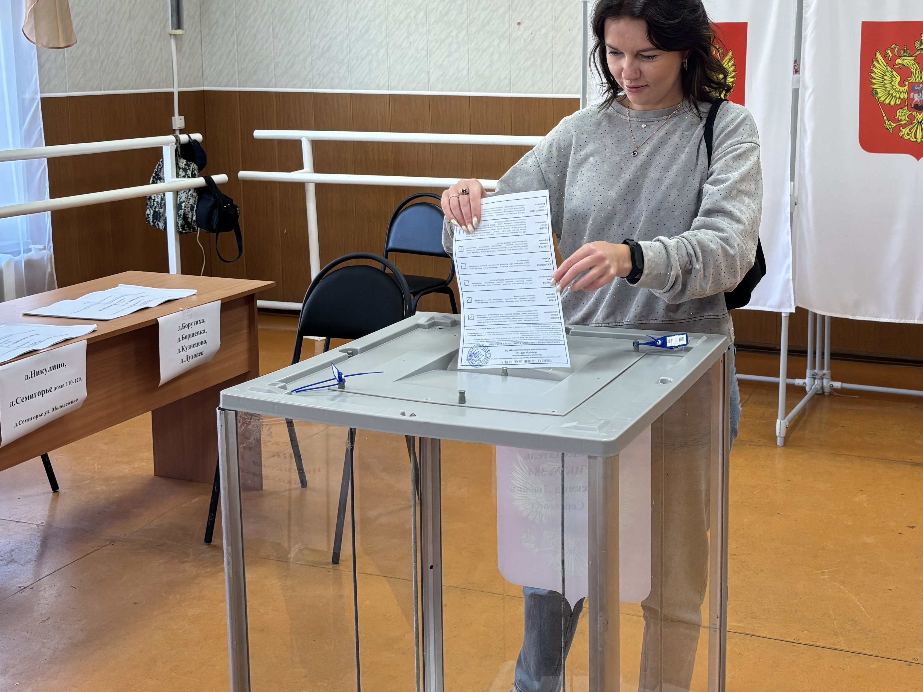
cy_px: 220
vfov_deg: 32.5
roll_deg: +0.0
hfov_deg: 42.4
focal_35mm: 44
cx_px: 612
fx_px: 1173
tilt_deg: -8.7
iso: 125
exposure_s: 1/100
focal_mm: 5.96
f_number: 1.6
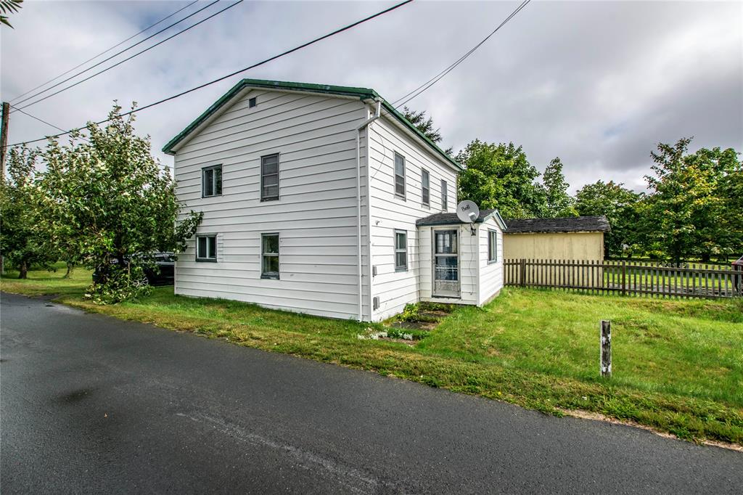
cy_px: 248
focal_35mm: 15
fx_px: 309
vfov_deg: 77.3
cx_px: 372
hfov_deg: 100.4
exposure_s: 1/320
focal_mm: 10
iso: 200
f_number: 11
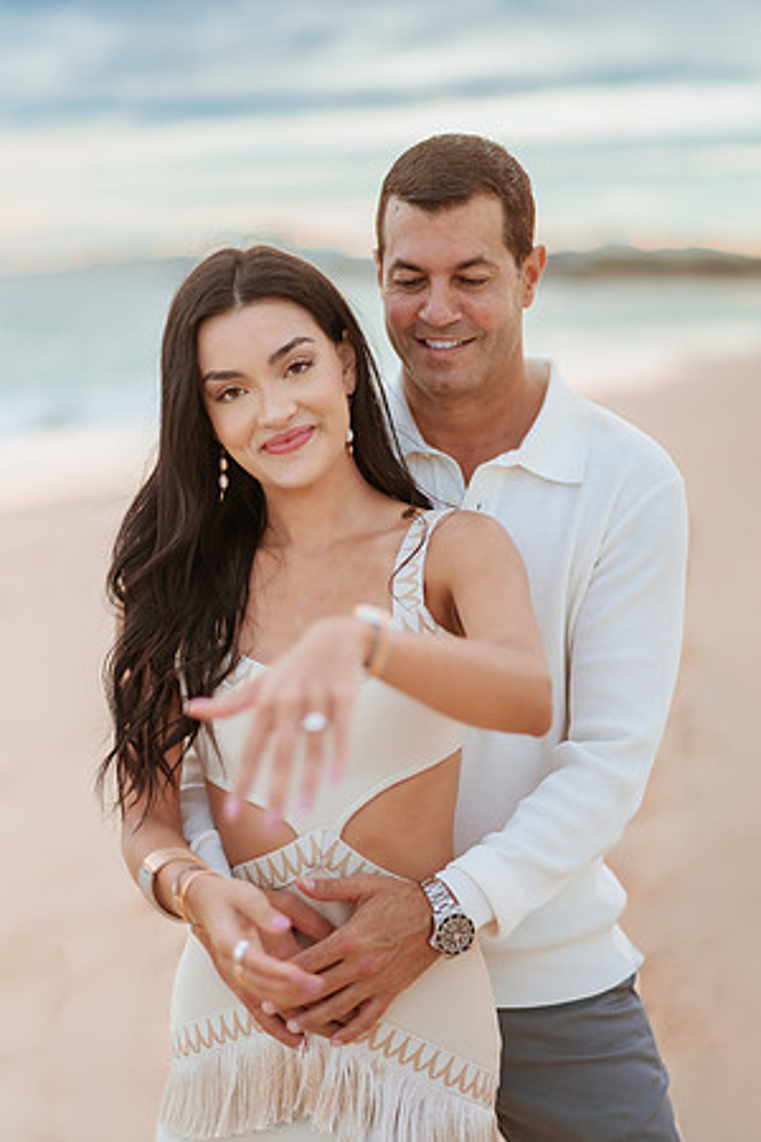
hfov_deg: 23.4
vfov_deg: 34.5
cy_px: 571
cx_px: 380
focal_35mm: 58
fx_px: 1839
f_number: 1.6
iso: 250
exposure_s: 1/5000
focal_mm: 58
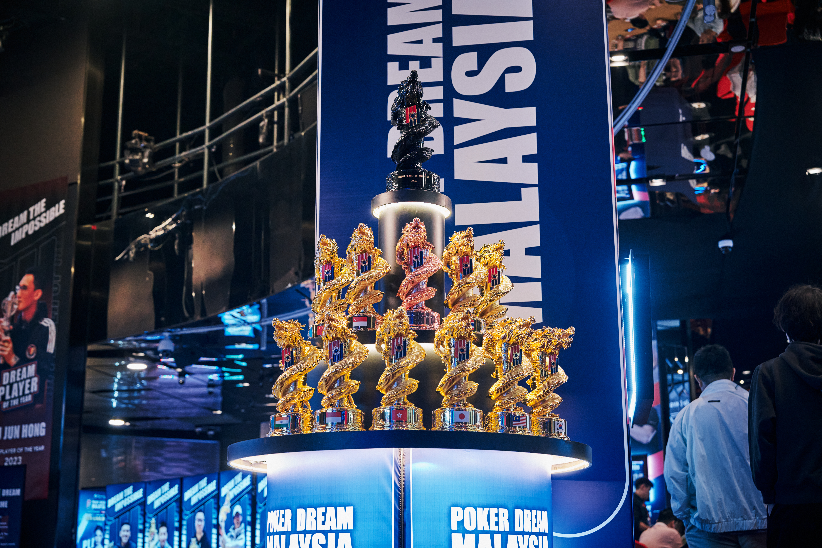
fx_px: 1142
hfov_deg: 39.6
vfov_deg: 27.0
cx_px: 411
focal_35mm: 50
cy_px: 274
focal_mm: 50
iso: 3200
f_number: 4
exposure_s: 1/200
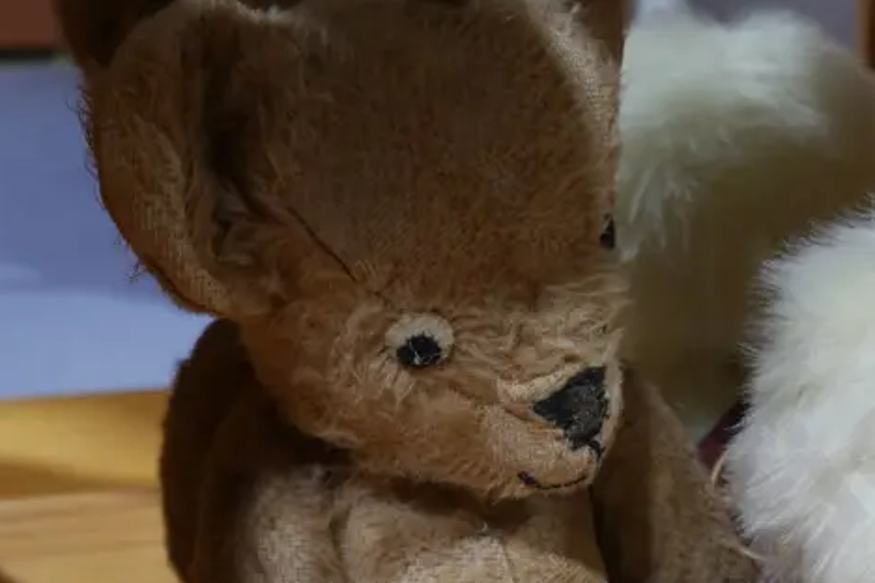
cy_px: 612
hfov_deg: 22.2
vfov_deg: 14.7
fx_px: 2212
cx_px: 669
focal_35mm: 91
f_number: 4.4
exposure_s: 1/60
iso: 500
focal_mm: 20
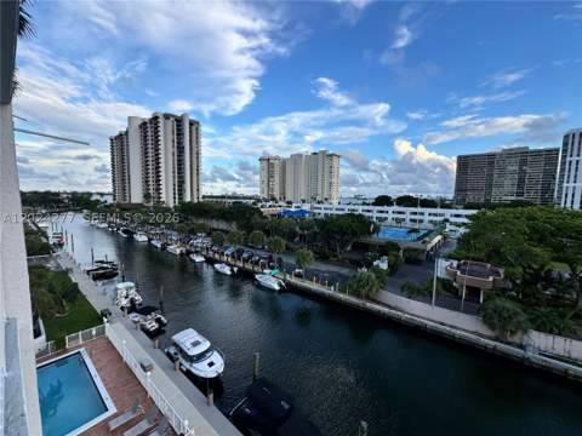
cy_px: 218
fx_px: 235
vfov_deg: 85.7
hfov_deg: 102.1
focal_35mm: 14
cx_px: 291
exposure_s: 1/386
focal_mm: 2.22
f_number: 2.2
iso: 40
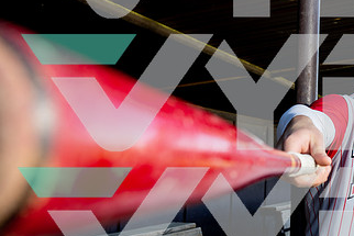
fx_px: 620
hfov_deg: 30.8
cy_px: 93
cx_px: 301
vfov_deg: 21.6
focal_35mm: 63
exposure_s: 1/250
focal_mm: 35
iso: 200
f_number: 5.6
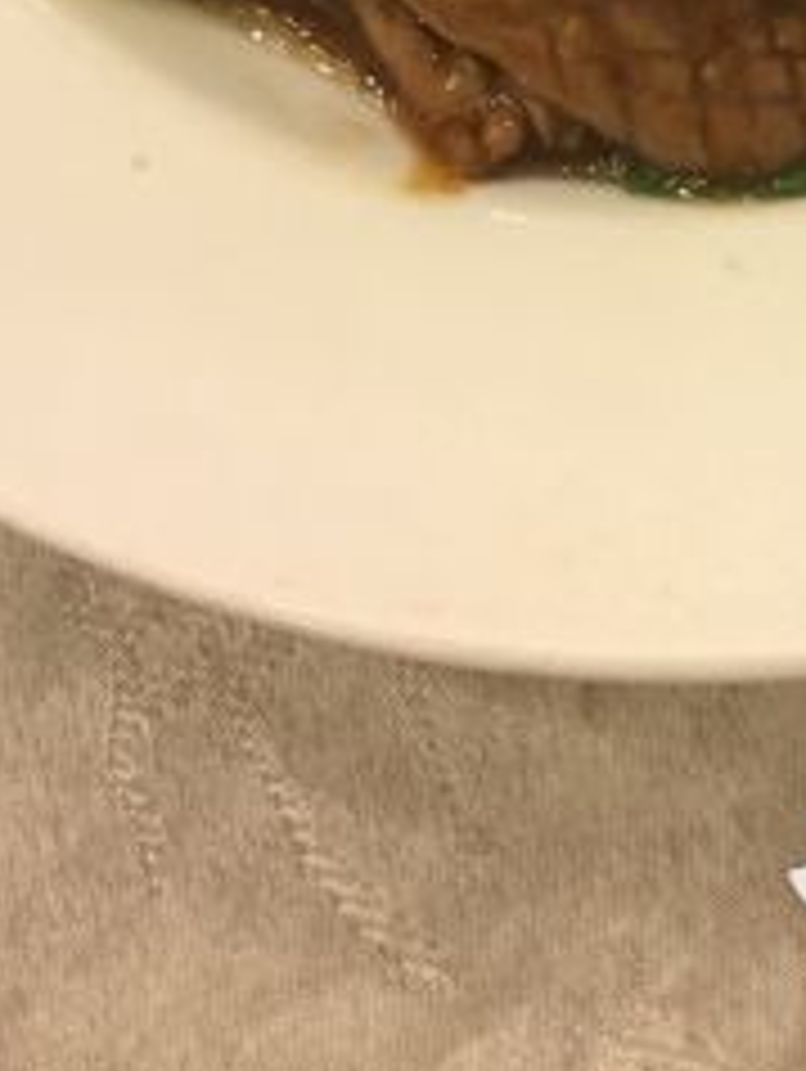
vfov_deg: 19.4
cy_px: -423
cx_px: 736
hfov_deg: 16.0
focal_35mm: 91
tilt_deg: -65.7
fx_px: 2820
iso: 160
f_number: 2.4
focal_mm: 3.3
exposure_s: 1/33
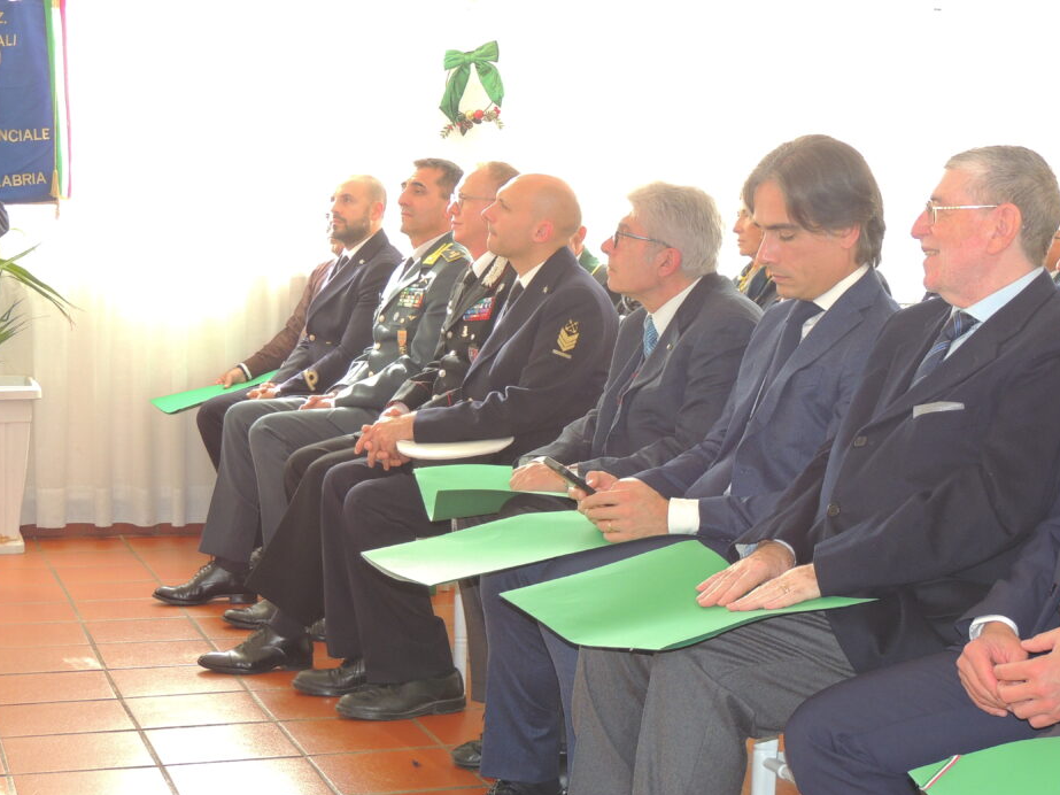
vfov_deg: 24.0
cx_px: 556
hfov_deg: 31.7
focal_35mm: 61
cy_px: 395
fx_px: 1868
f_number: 3.7
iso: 280
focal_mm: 9.8
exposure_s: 1/80
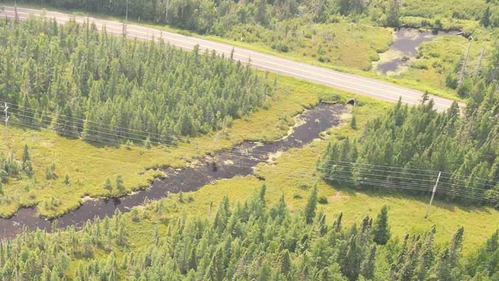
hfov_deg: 26.2
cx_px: 8
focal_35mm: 77
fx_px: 1019
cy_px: 478
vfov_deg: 14.2
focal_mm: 6.72
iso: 100
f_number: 1.7
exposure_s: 1/80
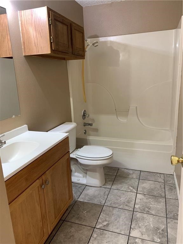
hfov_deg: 53.1
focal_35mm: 26
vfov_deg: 67.3
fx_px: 183
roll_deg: +2.3
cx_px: 92
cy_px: 122
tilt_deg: -13.0
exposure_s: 1/60
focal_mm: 4.25
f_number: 1.8
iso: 320
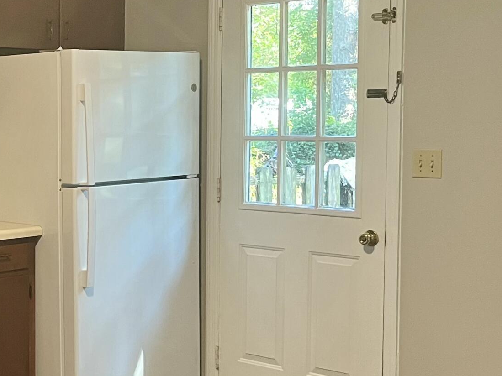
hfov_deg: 25.6
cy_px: 201
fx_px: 1030
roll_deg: -0.3
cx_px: -37
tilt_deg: -4.2
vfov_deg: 20.7
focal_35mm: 71
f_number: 1.6
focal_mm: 5.1
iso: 250
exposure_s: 1/60
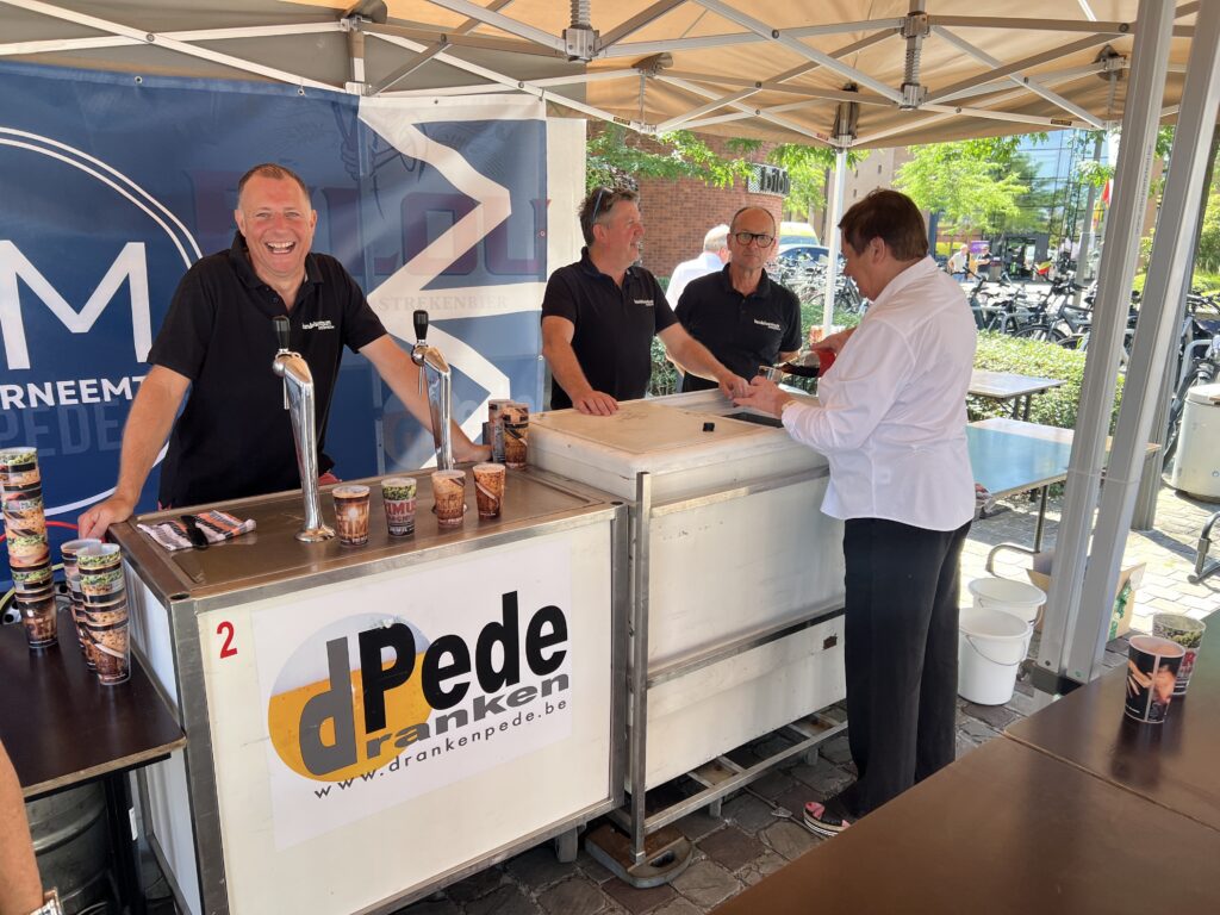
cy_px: 458
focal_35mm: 26
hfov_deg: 67.3
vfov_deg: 53.1
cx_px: 610
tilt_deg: -11.8
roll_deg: +0.2
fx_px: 916
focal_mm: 5.7
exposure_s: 1/241
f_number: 1.5
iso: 40
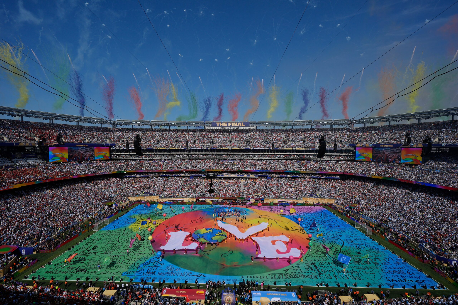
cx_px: 229
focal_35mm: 16
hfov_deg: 96.7
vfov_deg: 73.8
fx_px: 204
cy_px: 152
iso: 320
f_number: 5.6
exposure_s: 1/4000
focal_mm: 16
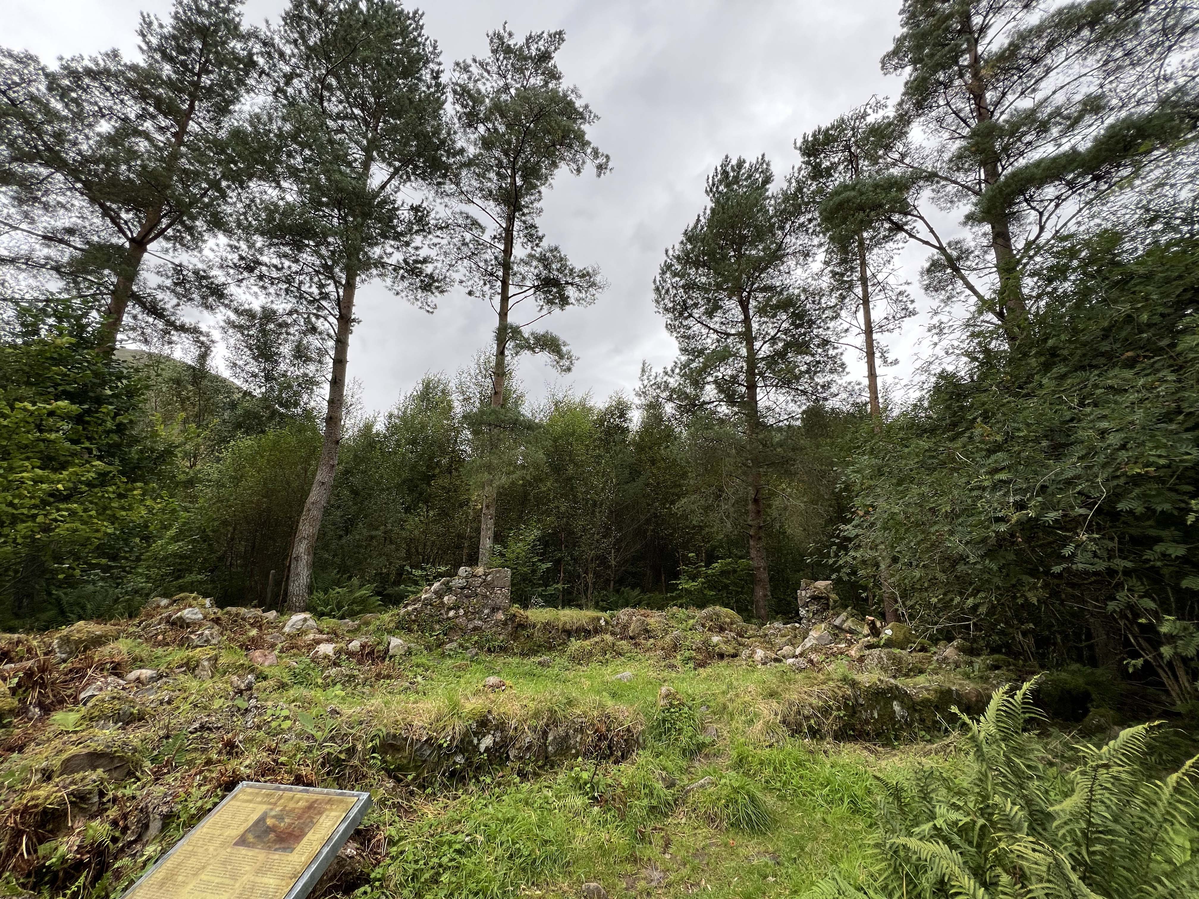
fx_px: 450
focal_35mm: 13
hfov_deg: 106.2
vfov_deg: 89.9
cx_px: 600
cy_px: 450
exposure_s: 1/314
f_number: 1.8
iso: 32
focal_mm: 1.57
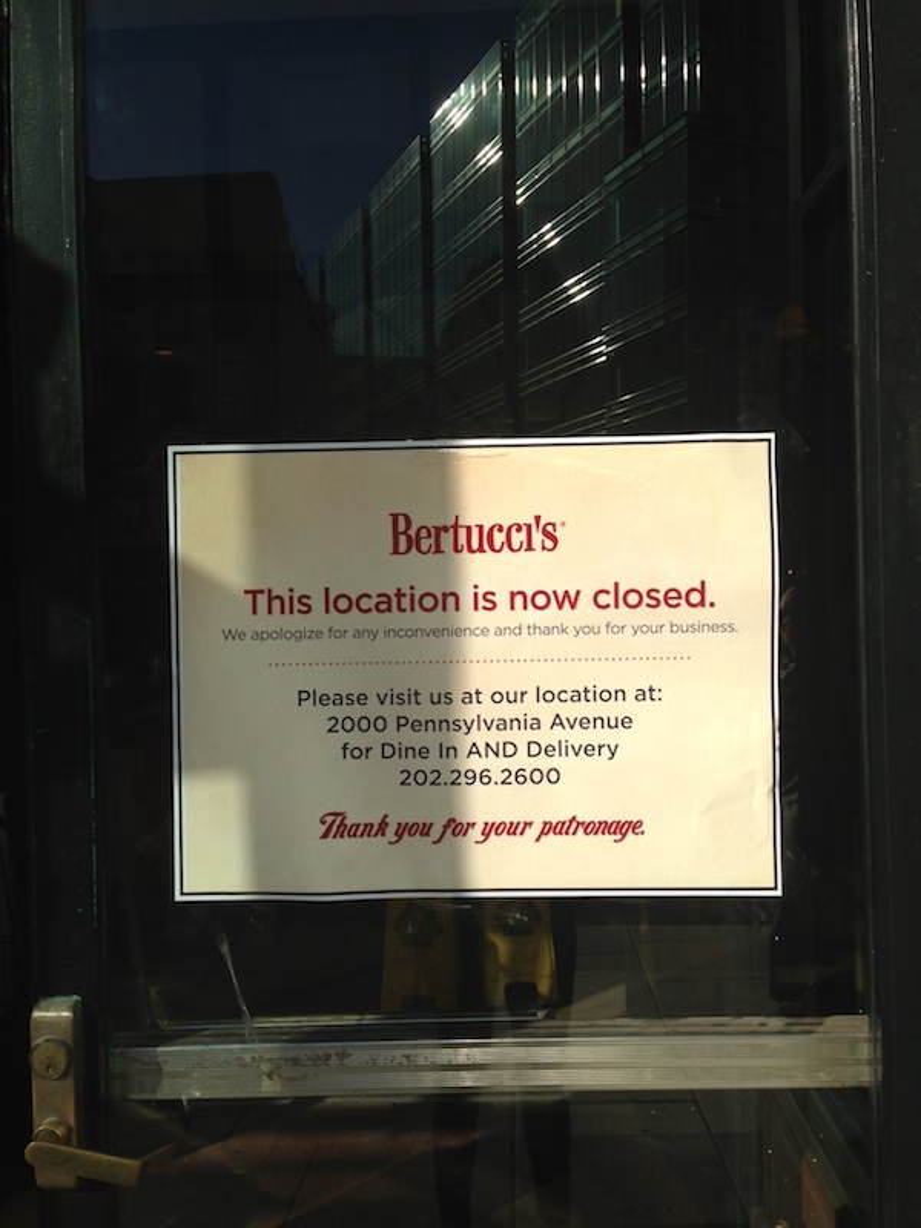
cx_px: 460
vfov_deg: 55.4
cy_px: 614
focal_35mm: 33
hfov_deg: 42.9
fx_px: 1171
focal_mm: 4.13
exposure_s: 1/2358
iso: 50
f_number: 2.4
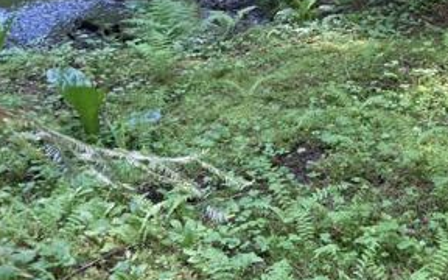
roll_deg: -3.4
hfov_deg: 30.6
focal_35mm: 66
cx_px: 334
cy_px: -6
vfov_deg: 19.1
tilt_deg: -15.5
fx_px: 806
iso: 125
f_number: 1.8
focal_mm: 3.99
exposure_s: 1/60
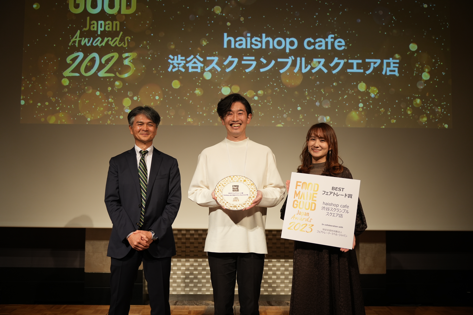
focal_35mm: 34
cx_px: 236
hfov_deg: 55.1
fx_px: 453
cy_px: 158
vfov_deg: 38.4
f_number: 2.8
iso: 400
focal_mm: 34.5
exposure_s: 1/160
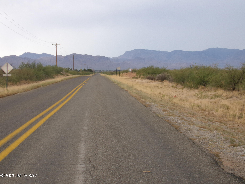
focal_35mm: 82
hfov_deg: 23.8
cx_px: 122
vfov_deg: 18.0
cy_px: 92
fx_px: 580
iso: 127
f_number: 5
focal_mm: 14.7
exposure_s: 1/60
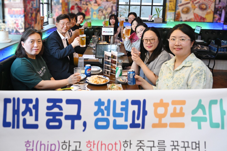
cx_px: 114
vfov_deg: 42.3
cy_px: 76
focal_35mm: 31
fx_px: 195
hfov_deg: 60.3
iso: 2800
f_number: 4.5
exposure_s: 1/125
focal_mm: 31
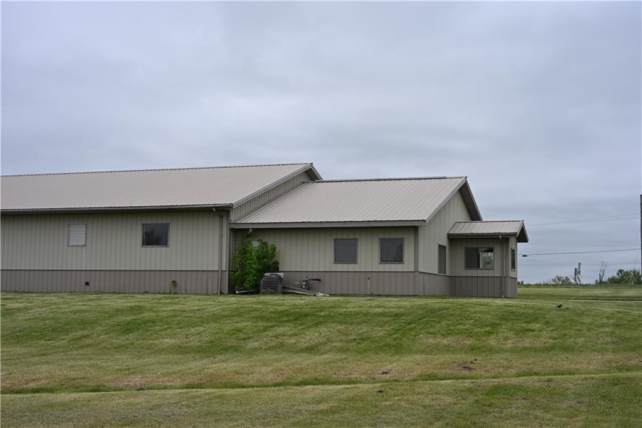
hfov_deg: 41.9
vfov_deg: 28.6
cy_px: 214
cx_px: 321
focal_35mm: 47
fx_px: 838
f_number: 5.6
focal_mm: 47
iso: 100
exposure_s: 1/250
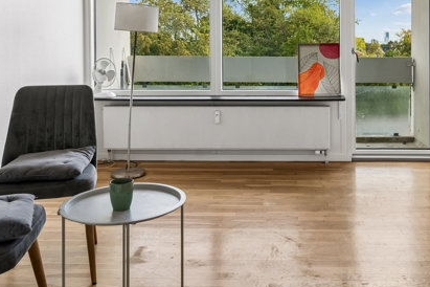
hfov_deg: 51.8
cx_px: 240
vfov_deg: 34.0
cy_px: 28
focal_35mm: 37
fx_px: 442
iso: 800
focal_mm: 19
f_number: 7.1
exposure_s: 1/400
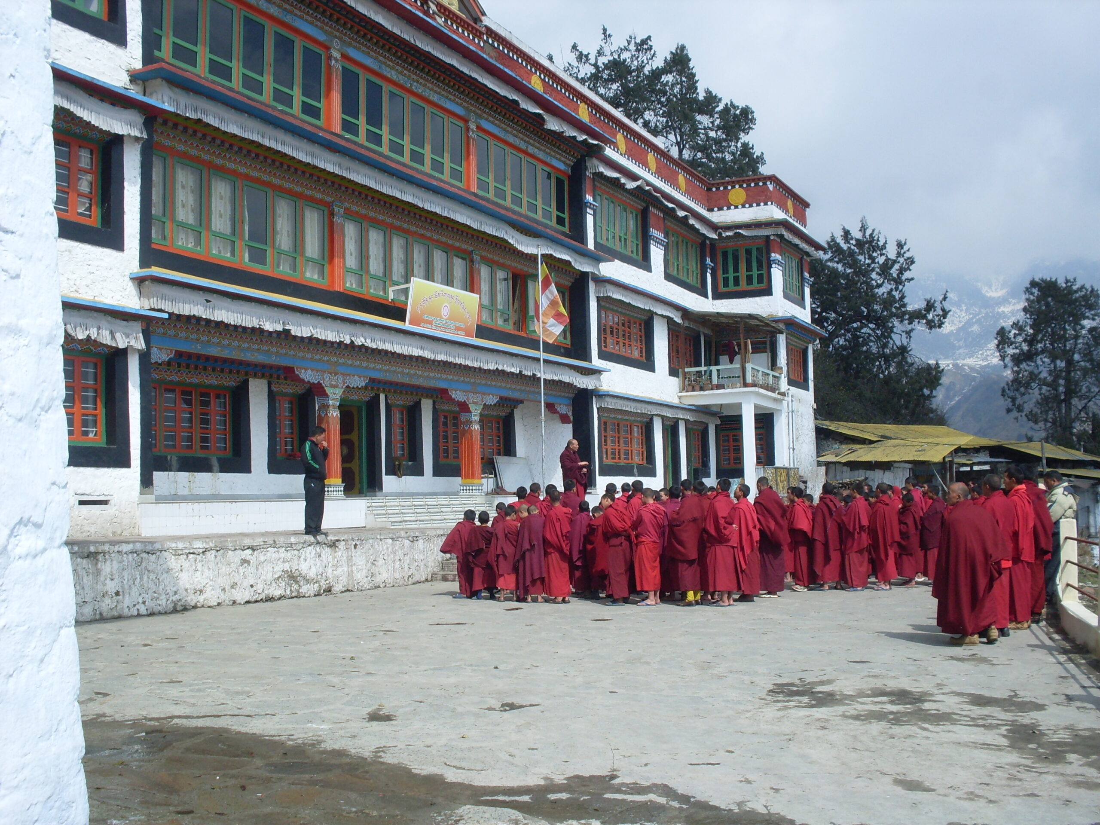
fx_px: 1208
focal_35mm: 38
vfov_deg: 37.7
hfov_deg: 49.0
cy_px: 412
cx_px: 550
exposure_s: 1/250
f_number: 8.4
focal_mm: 6.3
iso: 80
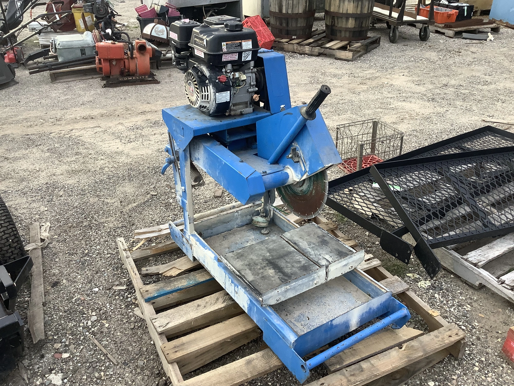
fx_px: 460
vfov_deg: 45.4
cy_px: 193
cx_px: 257
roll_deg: +1.8
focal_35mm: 31
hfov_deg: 58.4
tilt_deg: -30.6
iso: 64
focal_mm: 3.3
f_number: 2.4
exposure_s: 1/120
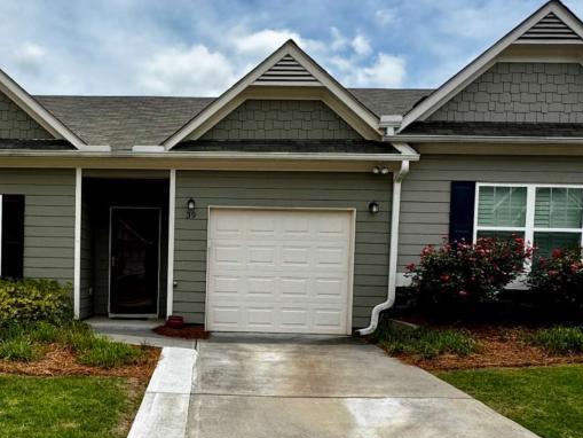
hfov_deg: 53.7
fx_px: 556
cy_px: 296
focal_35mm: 33
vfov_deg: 42.3
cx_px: 173
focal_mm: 2.22
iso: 50
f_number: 2.2
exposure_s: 1/2273
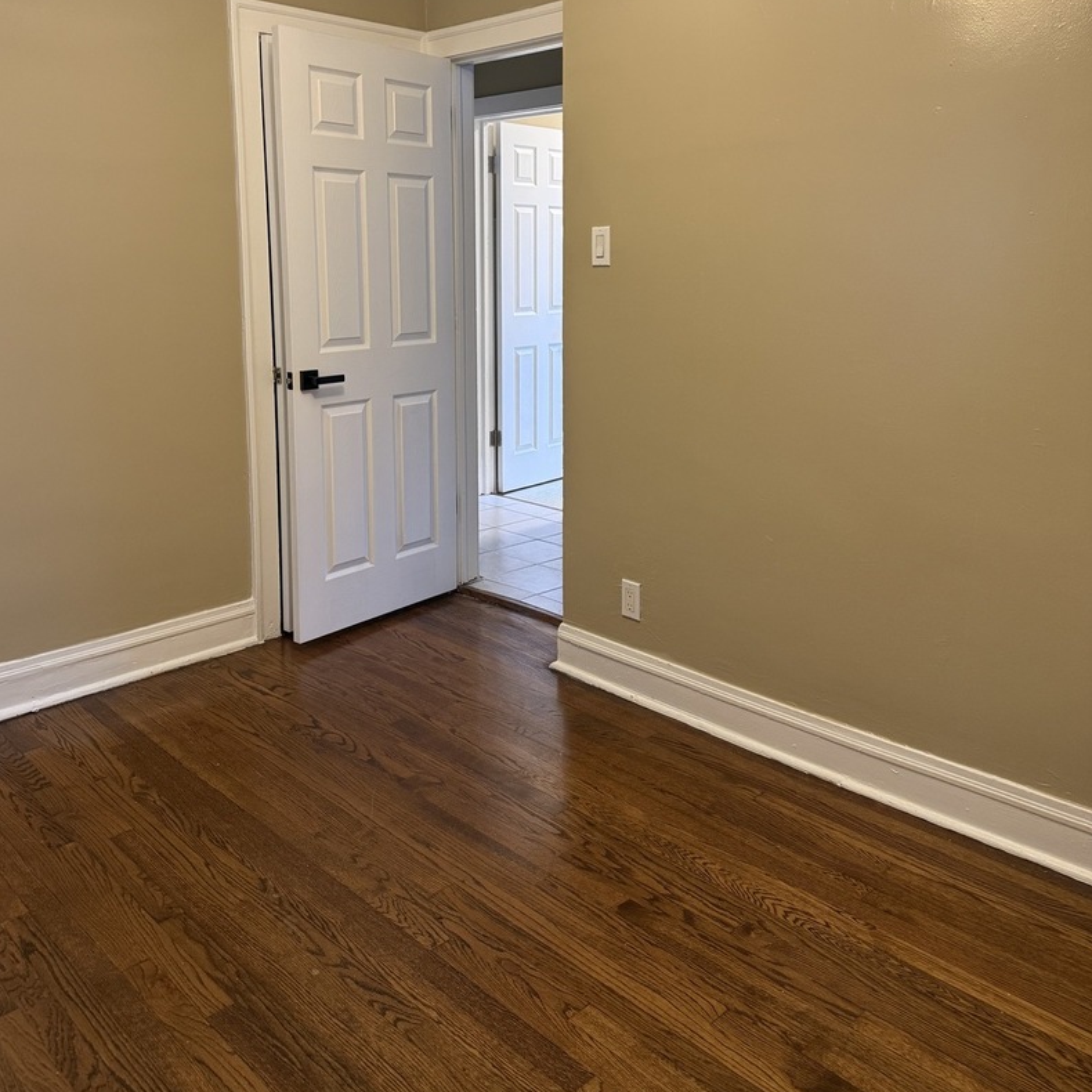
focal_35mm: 29
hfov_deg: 55.6
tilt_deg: -6.4
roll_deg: -0.2
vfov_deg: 54.8
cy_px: 395
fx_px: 1035
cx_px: 536
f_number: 1.78
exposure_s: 1/60
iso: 250
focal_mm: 6.76
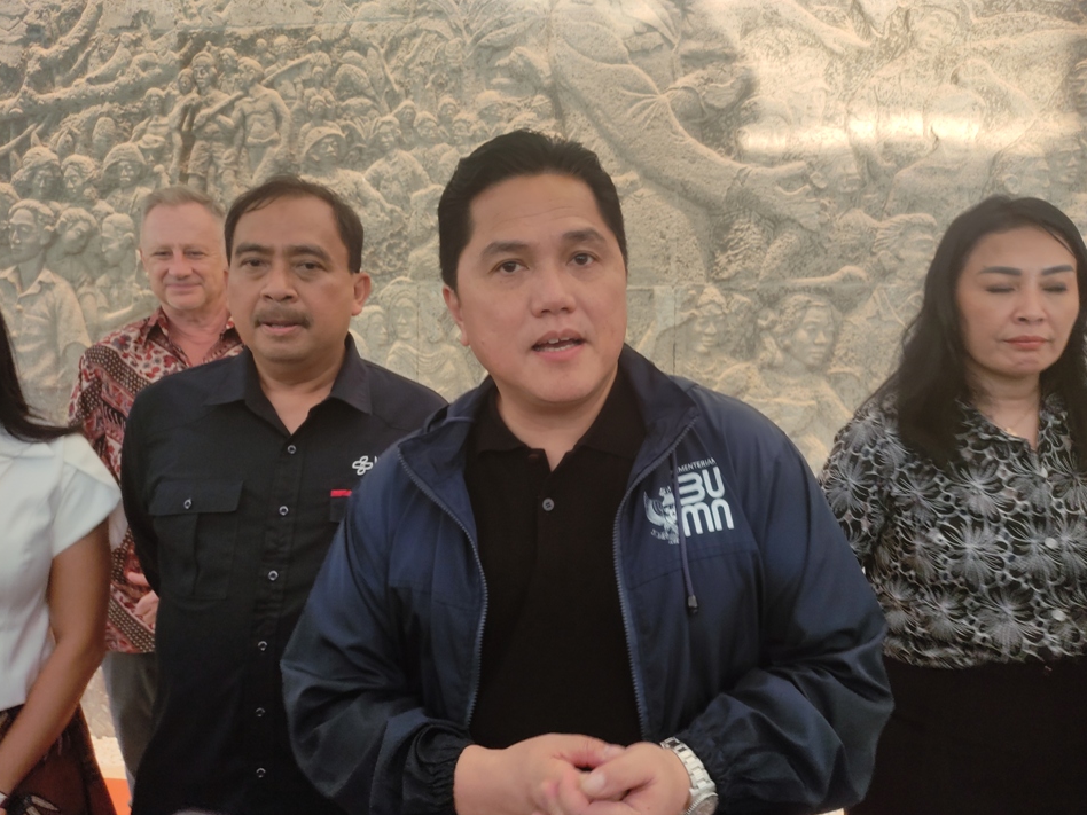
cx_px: 577
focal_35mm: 27
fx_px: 848
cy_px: 403
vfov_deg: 51.4
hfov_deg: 65.3
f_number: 1.89
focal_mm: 5.43
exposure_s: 1/33
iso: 115
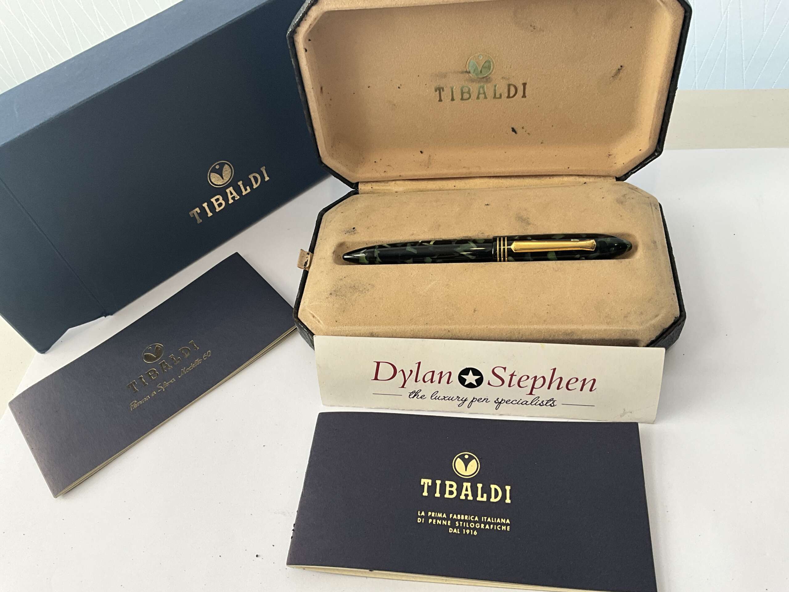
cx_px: 394
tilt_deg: -50.6
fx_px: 661
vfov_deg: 48.2
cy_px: 296
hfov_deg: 61.7
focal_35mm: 29
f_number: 1.8
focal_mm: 3
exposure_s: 1/100
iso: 50
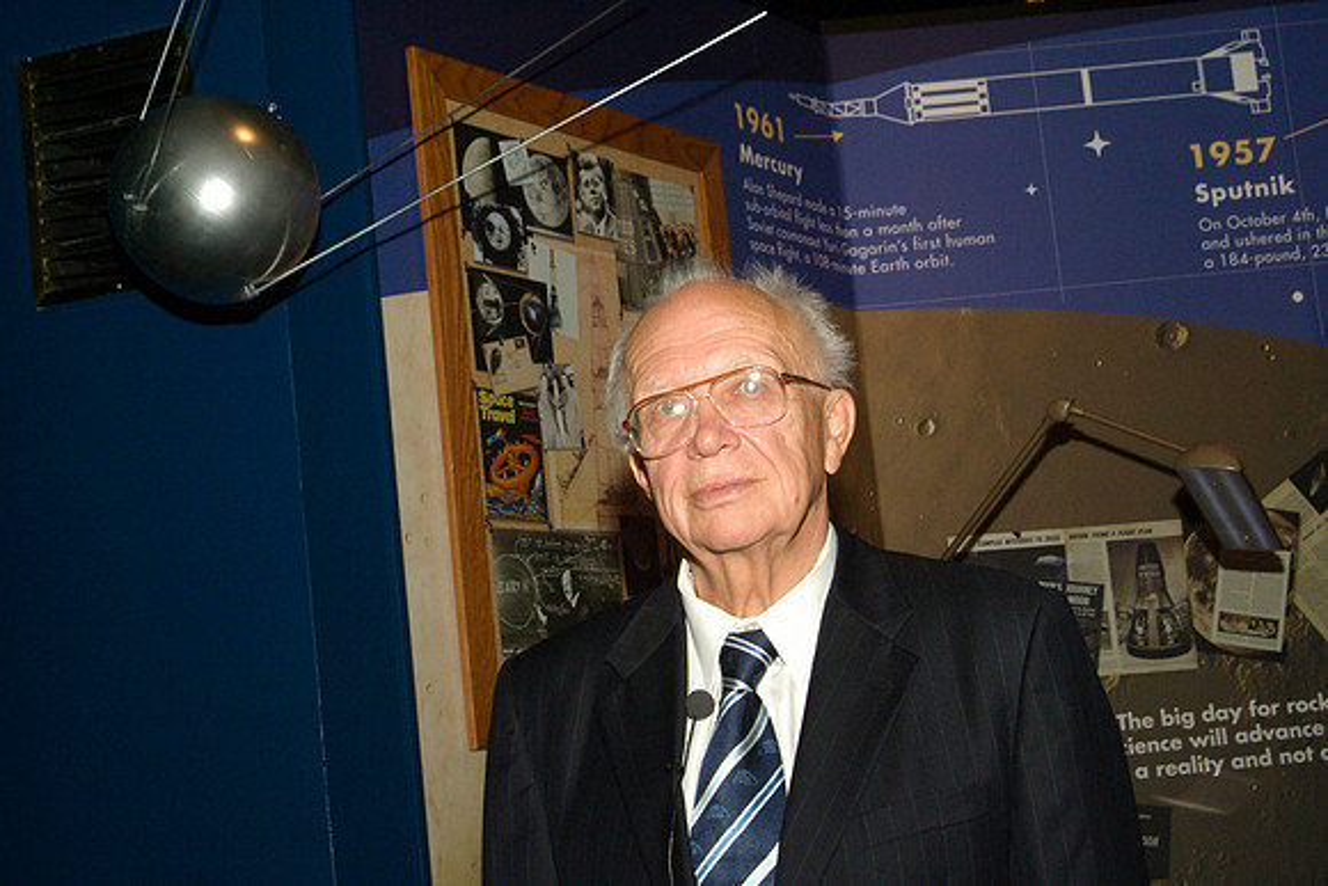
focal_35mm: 63
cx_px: 664
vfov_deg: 21.6
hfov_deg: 31.9
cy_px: 443
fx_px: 2324
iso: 1600
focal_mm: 42
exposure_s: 1/125
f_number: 16
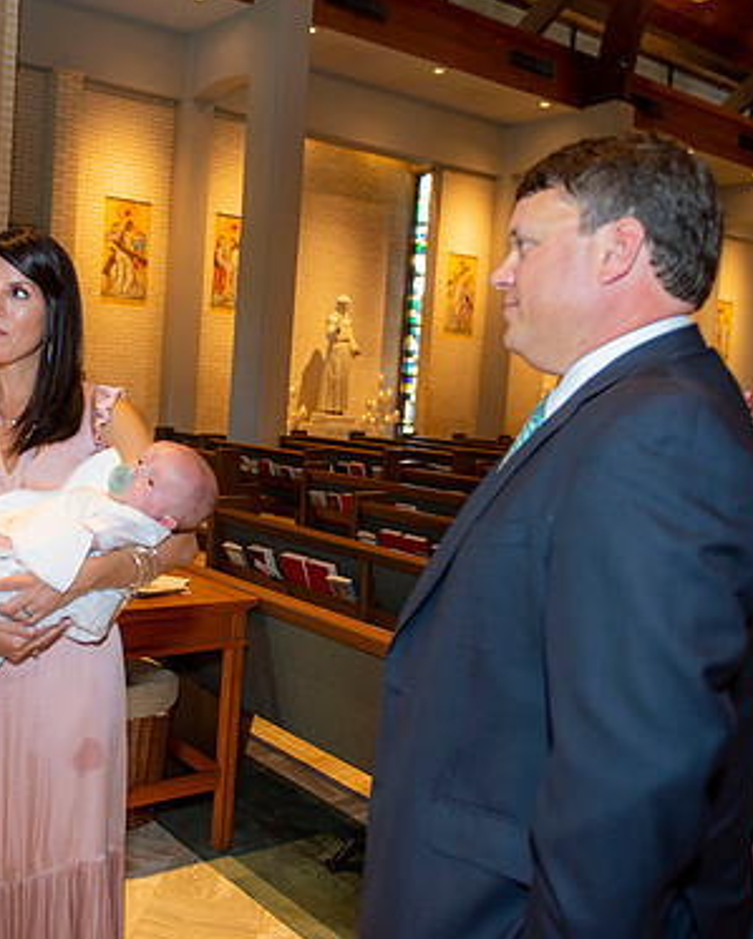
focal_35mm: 35
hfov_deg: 41.4
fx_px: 974
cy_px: 458
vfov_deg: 51.5
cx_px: 219
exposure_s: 1/100
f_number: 3.2
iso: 1000
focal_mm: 24
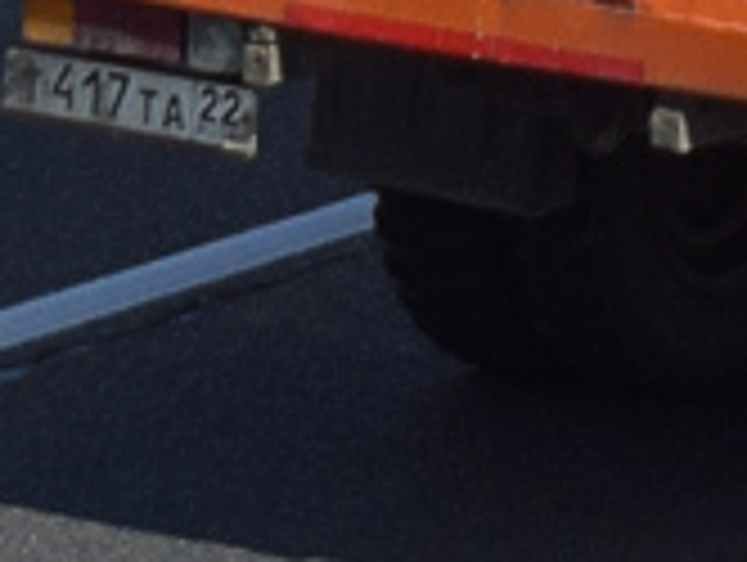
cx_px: 1462
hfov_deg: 3.4
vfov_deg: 2.6
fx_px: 12372
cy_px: -841
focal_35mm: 572
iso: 200
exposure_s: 1/1250
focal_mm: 55
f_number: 7.1
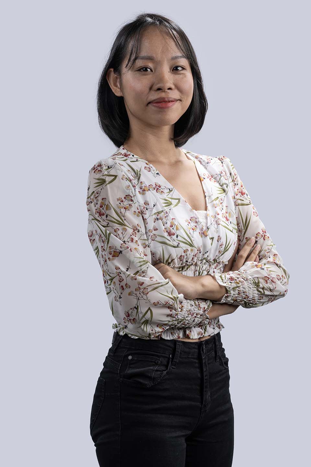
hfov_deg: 13.0
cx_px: 156
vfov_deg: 19.5
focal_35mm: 105
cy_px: 234
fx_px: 1361
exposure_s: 1/200
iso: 80
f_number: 11
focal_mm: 105
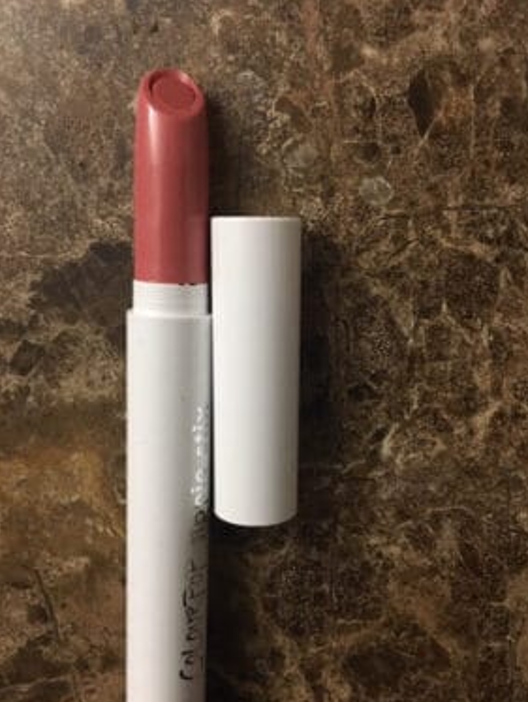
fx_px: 630
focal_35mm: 31
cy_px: 372
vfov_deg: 58.3
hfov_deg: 45.5
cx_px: 280
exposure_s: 1/20
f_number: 2.2
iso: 200
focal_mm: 4.15
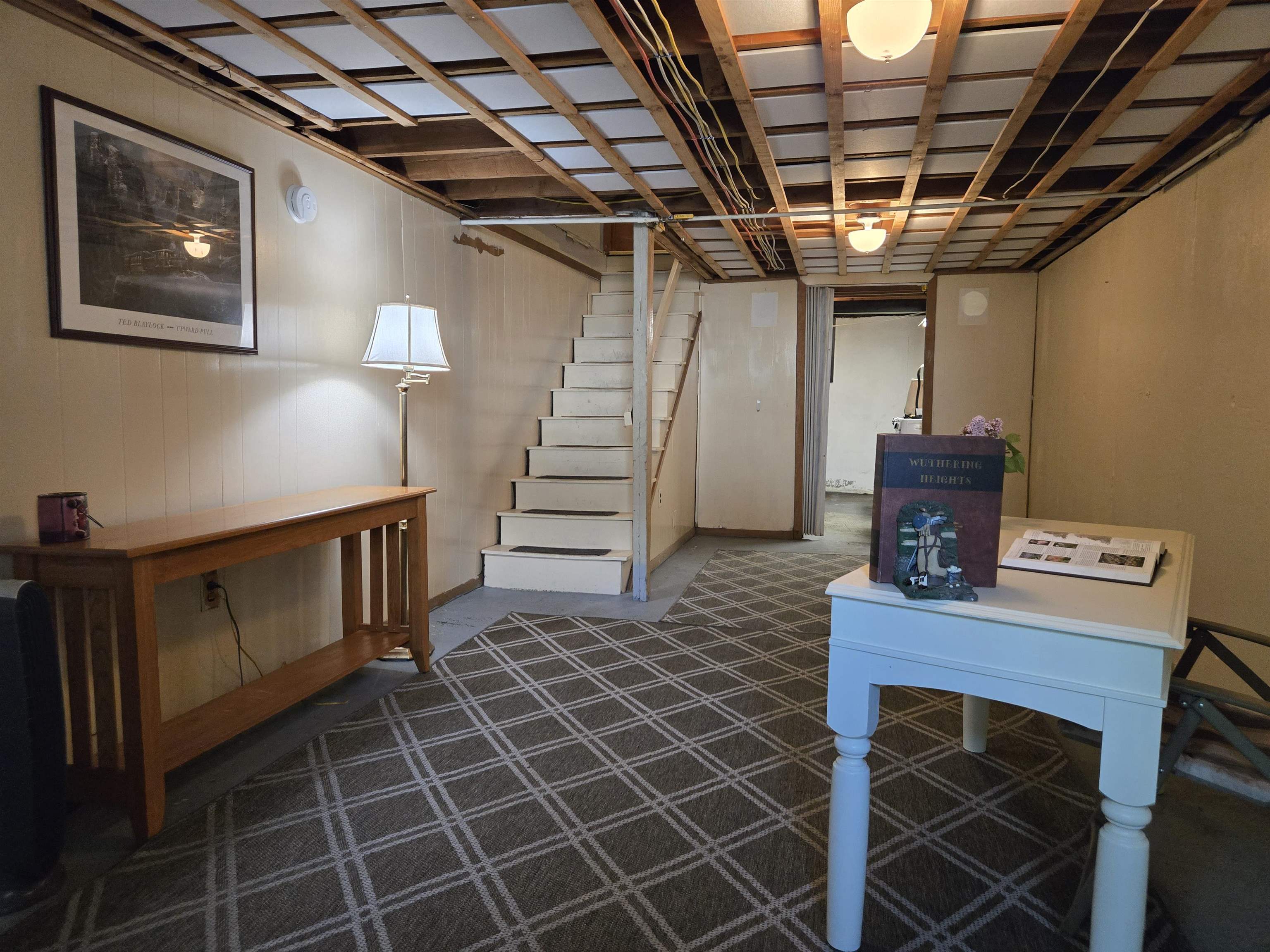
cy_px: 476
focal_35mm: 23
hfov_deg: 73.9
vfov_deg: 58.9
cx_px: 635
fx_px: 844
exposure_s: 1/120
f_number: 1.8
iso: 1000
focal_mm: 5.4
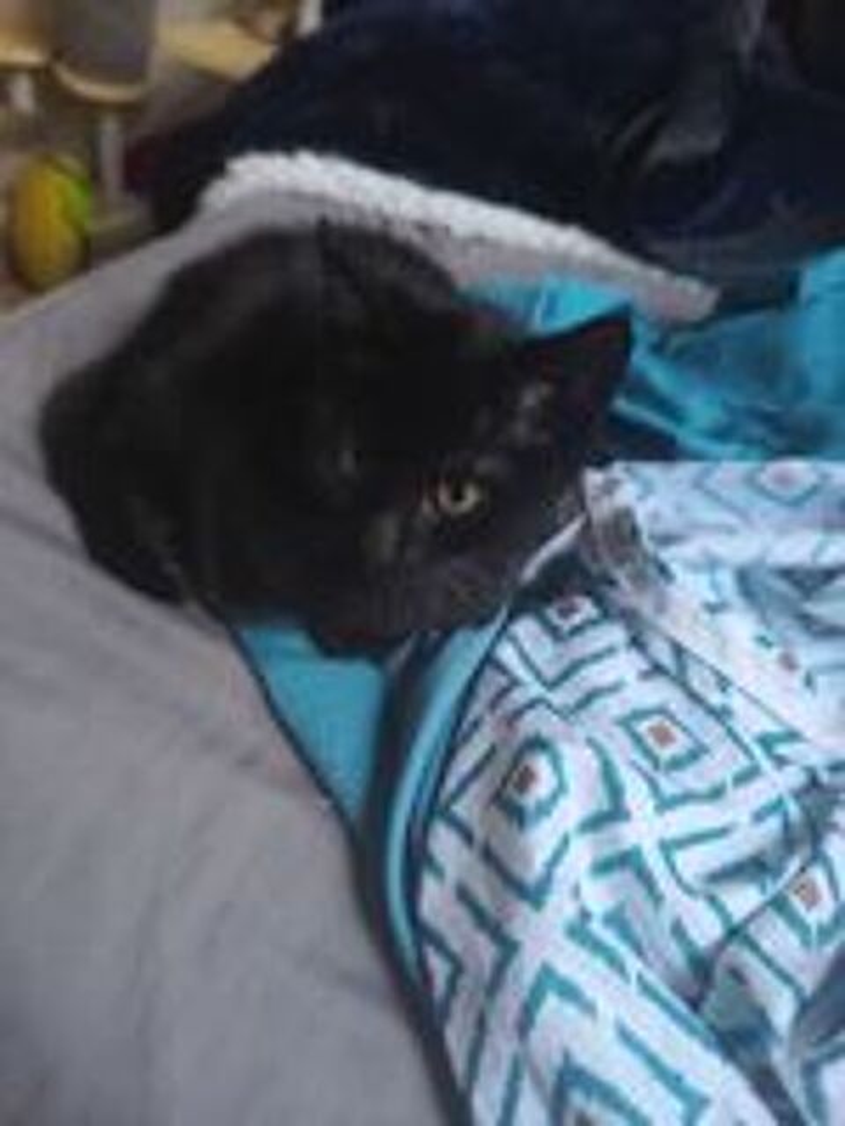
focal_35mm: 23
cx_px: 422
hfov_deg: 58.9
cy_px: 563
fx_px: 749
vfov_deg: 73.9
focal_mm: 6.14
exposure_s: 1/16.7
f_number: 1.65
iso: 2000
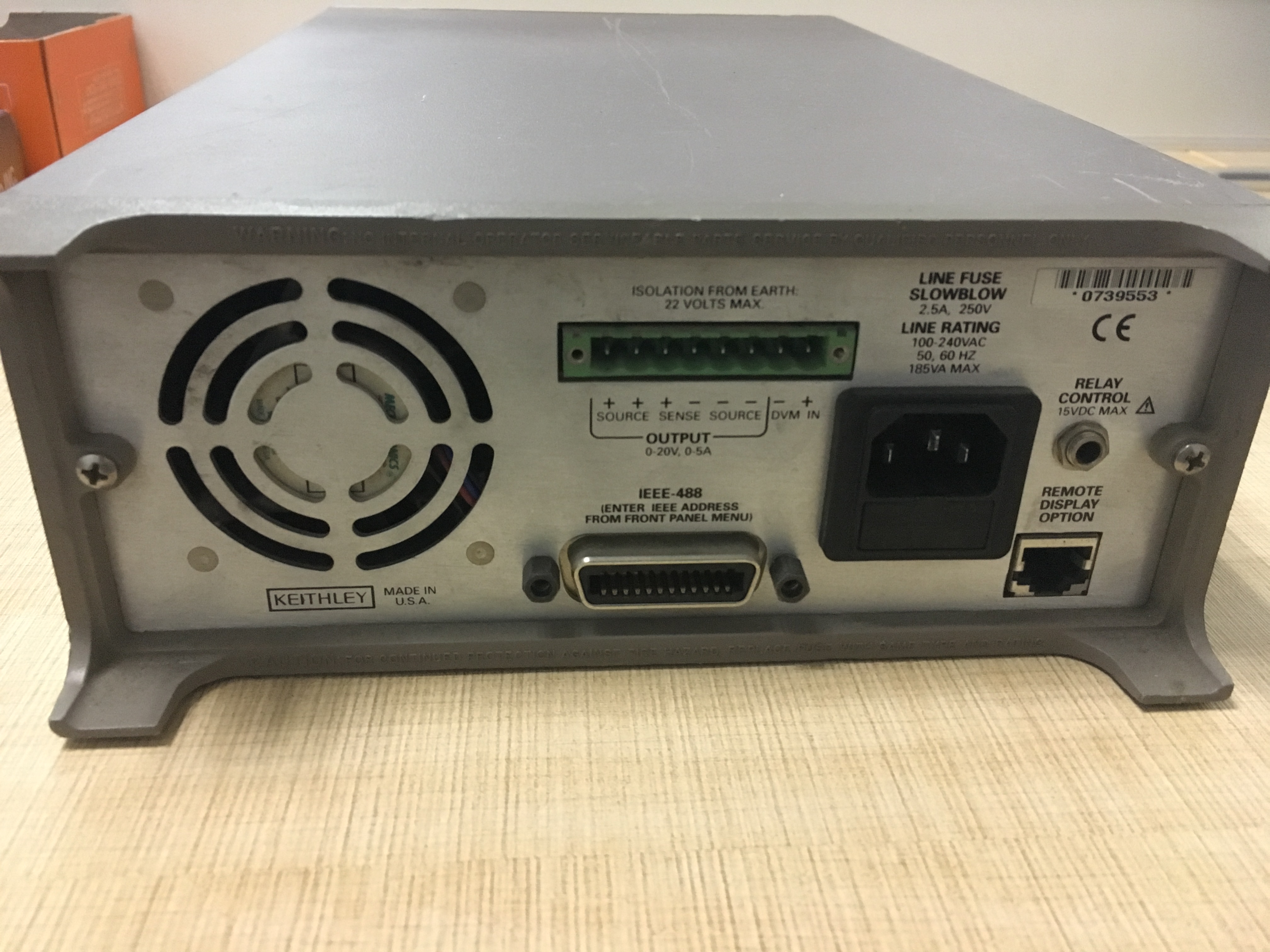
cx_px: 635
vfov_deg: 48.2
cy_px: 476
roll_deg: -1.6
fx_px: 1064
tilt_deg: -28.1
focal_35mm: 29
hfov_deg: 61.7
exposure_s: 1/17
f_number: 2.2
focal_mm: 4.15
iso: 320
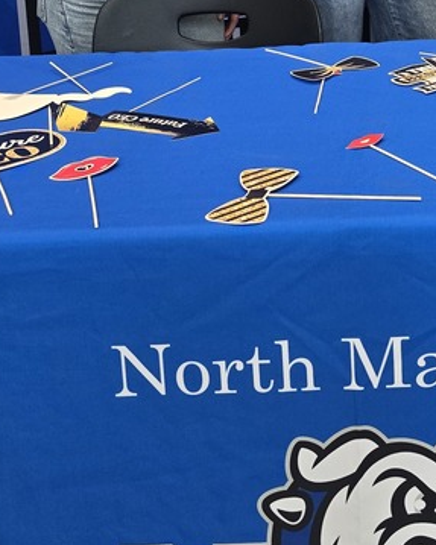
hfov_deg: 22.4
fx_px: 1033
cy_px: -82
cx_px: 488
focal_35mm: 64
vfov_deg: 26.7
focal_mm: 6.3
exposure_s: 1/120
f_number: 1.7
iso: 160
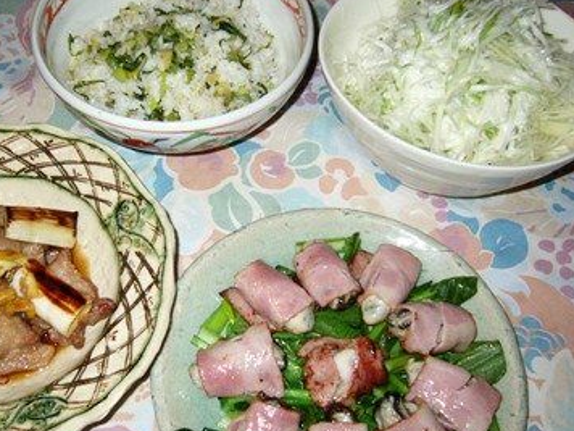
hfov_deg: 42.8
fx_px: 730
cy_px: 232
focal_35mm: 44
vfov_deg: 32.9
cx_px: 240
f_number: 2.8
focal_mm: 5.8
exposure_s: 1/60
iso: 100
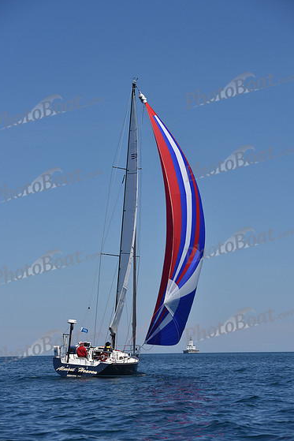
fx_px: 1334
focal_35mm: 109
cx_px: 144
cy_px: 214
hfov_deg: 12.6
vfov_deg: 18.8
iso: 250
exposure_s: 1/800
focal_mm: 105
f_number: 6.3
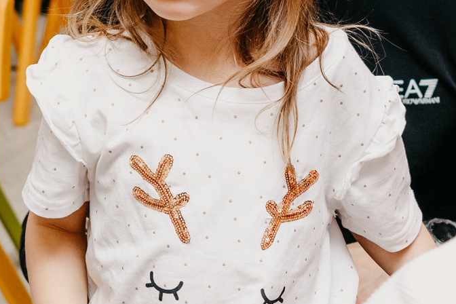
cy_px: -8
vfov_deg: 8.5
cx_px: 212
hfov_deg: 12.8
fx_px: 2027
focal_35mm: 160
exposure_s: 1/160
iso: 320
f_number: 4.5
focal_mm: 42
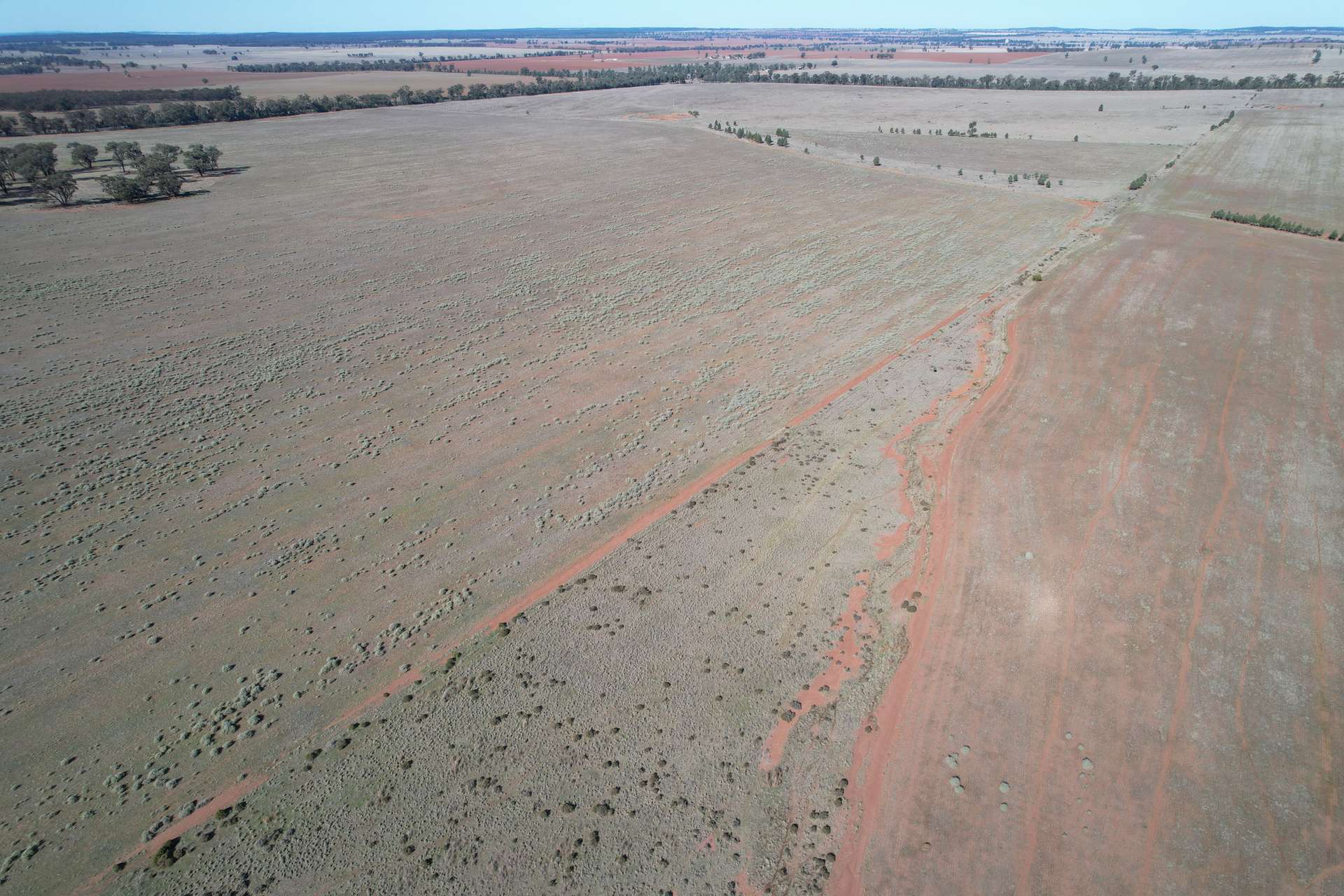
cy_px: 448
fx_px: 821
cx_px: 672
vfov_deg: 57.2
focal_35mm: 22
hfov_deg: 78.6
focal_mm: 8.38
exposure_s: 1/1500
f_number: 2.8
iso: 100
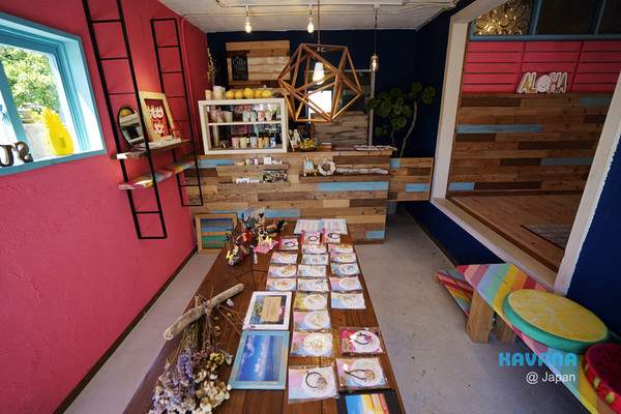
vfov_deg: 73.7
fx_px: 276
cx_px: 310
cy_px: 207
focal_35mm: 16
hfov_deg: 96.7
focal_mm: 16
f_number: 4
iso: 125
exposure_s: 1/60
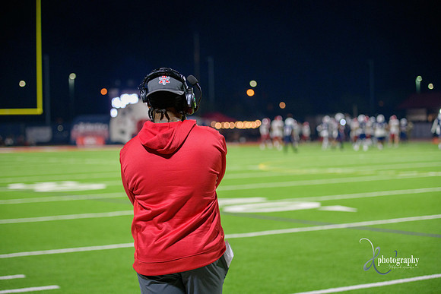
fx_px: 1005
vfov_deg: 16.7
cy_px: 147
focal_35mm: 82
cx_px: 220
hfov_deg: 24.8
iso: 2000
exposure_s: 1/320
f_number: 2.8
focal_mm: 82
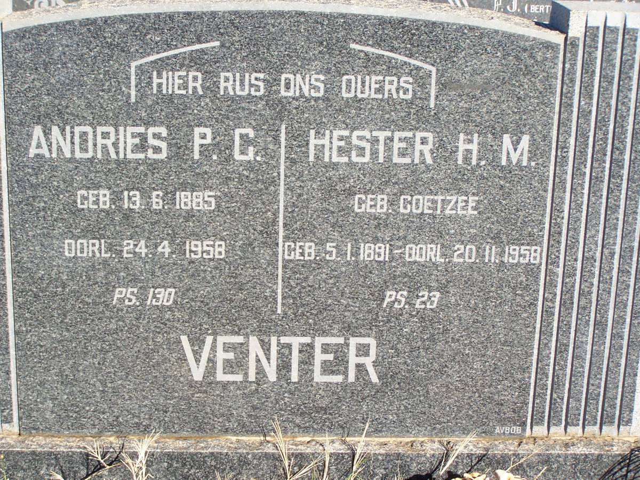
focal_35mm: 69
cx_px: 320
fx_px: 1276
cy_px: 240
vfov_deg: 21.3
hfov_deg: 28.2
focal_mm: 11.5
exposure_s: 1/500
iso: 80
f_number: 3.2
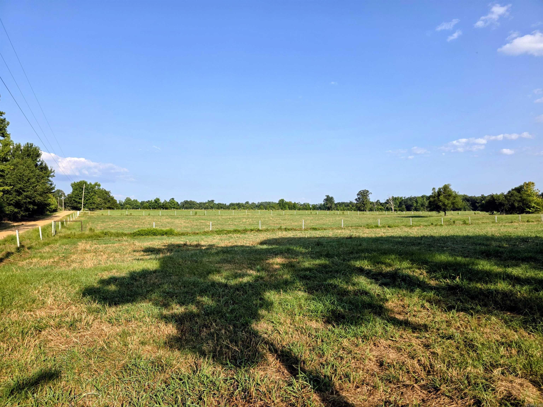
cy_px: 204
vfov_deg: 58.9
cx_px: 272
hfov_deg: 73.9
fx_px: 361
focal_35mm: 23
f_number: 1.7
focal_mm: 6.3
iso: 80
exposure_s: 1/5778
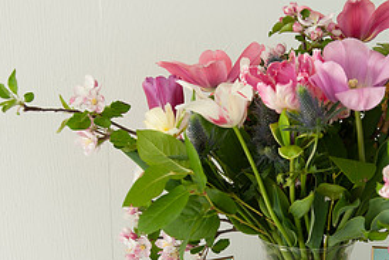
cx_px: 292
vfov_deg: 18.1
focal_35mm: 74
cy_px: 247
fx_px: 800
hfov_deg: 27.0
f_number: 4.5
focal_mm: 35
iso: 125
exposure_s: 1/125
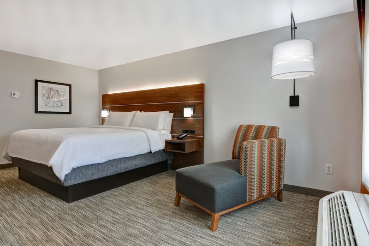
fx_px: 184
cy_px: 123
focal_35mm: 18
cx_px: 184
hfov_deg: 90.0
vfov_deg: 67.4
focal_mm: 12
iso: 200
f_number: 7.1
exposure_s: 1/15
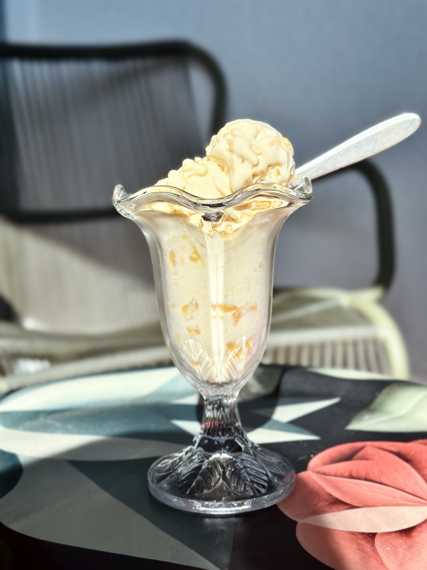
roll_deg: +1.5
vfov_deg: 39.7
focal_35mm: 48
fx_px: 789
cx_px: 214
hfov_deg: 30.3
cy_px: 285
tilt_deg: -9.6
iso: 100
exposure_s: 1/10870
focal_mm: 6.86
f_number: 1.78
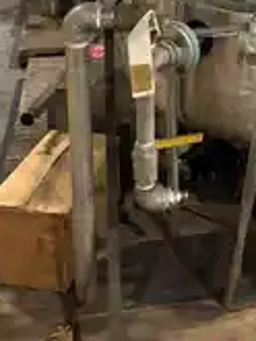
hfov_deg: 22.3
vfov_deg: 27.1
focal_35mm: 63
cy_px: -68
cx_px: 266
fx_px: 620
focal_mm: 5.96
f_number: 1.6
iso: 400
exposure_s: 1/60
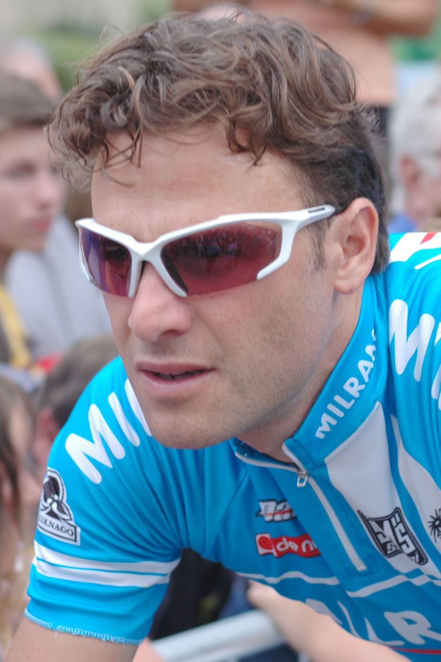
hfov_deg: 13.0
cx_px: 220
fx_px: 1929
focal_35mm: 105
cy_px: 331
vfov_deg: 19.5
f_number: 5.6
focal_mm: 70
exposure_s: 1/125
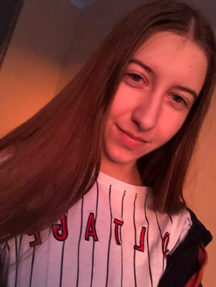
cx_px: 108
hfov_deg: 44.2
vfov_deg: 56.8
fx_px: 266
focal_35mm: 32
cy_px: 144
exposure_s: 1/17
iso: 1000
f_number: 2.2
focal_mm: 2.87
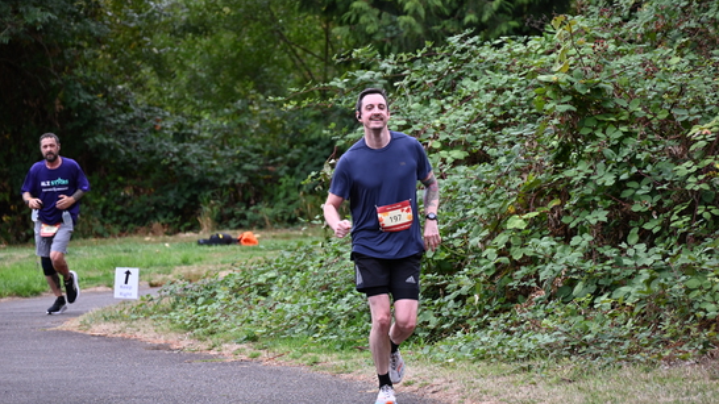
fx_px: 4022
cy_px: 181
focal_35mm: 211
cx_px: 360
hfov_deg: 10.2
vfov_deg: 5.8
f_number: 6.3
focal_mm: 200
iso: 400
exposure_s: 1/320
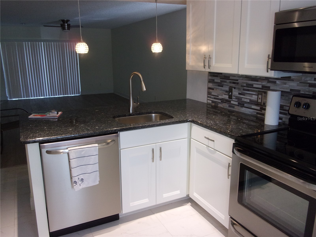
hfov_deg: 63.4
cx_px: 158
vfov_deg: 49.7
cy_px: 118
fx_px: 256
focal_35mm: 28
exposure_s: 1/34
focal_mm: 5.1
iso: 183
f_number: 3.9
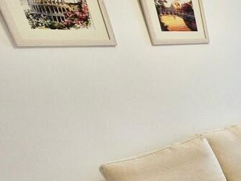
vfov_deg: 31.5
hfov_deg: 31.0
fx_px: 279
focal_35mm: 40
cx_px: 341
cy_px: 203
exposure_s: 1/50
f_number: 2.2
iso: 200
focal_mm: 2.2
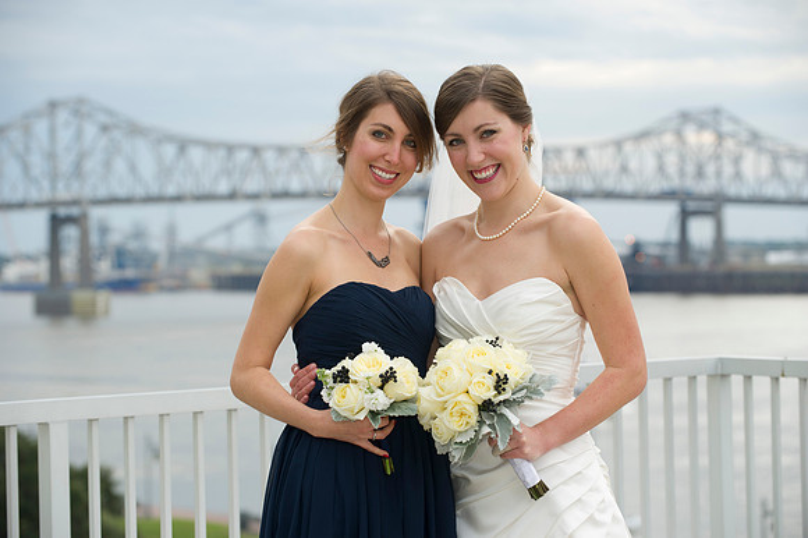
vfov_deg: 11.8
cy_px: 269
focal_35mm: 116
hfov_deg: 17.7
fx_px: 2602
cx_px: 404
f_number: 4.5
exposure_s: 1/200
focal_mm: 116
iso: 200
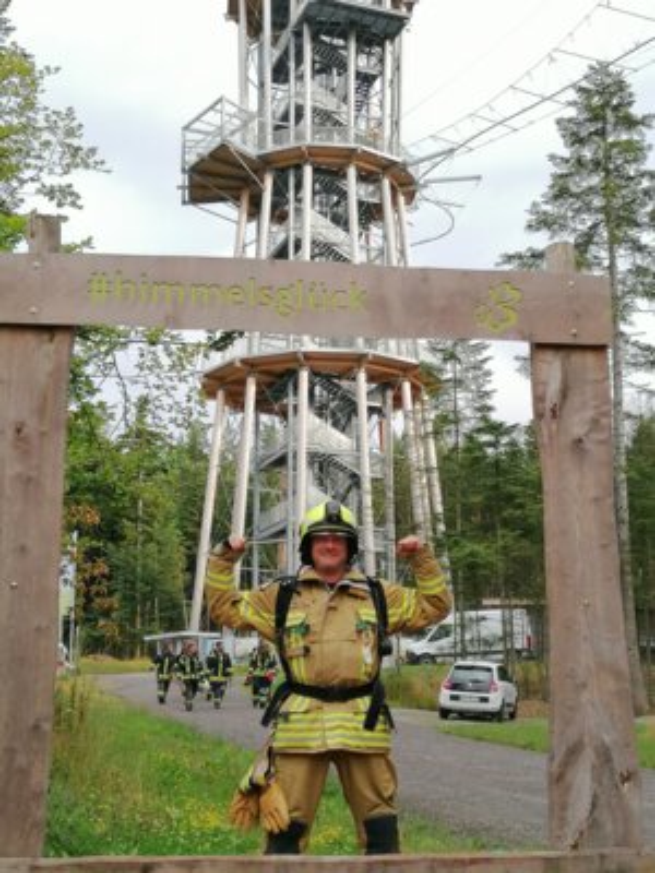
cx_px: 328
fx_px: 1261
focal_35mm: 50
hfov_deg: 29.1
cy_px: 436
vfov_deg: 38.2
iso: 50
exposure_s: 1/177
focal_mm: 4.75
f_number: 1.8
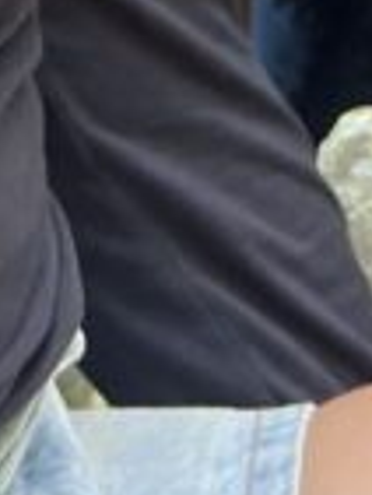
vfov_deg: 8.1
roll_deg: +4.1
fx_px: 2704
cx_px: -126
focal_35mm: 189
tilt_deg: +2.6
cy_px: -1229
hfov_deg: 7.8
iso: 40
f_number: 1.5
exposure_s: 1/173
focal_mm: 5.7
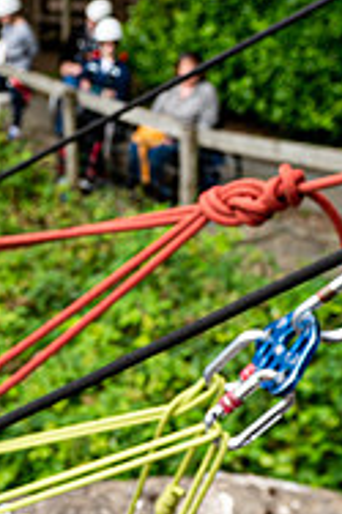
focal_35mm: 74
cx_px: 55
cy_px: 265
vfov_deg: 27.4
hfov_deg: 18.2
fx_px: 1056
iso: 280
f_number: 4
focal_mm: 24
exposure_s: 1/800
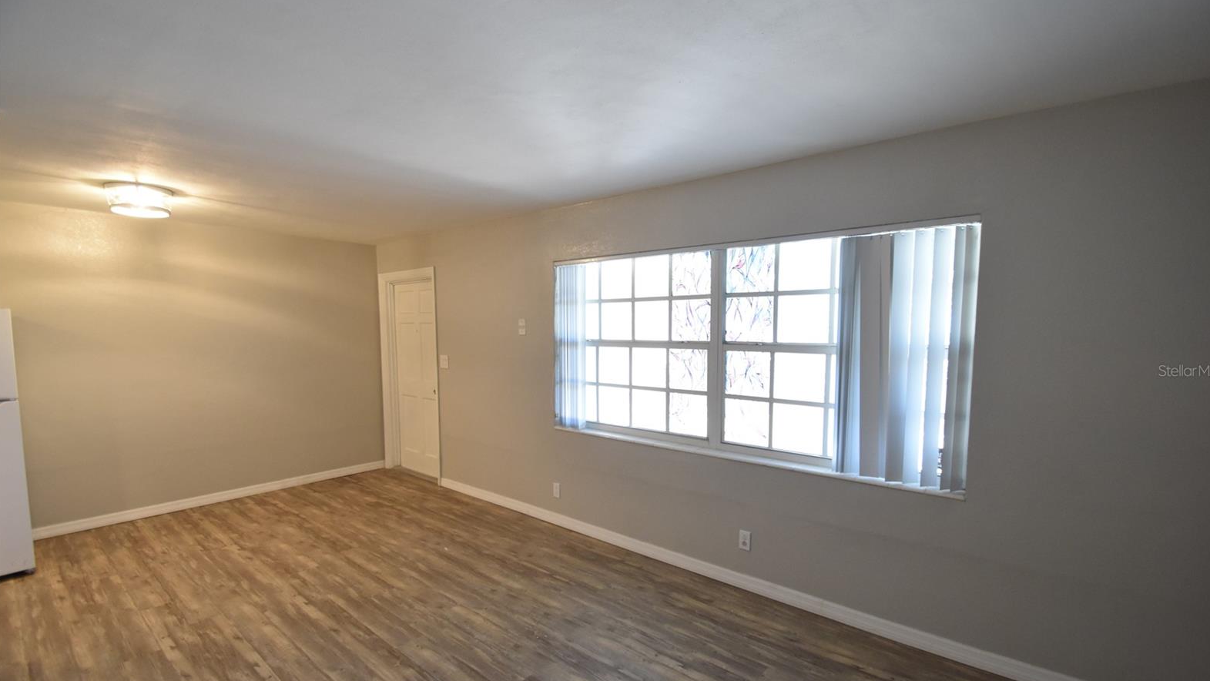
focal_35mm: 16
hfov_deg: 99.4
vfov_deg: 67.0
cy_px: 371
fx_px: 513
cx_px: 611
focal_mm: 10
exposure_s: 1/60
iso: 1400
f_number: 3.5
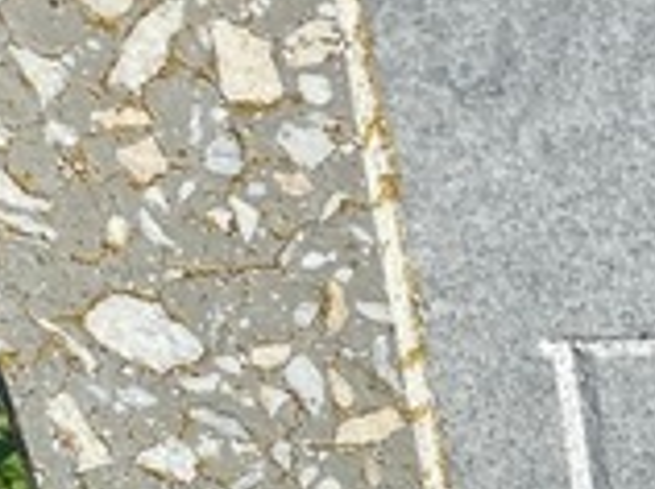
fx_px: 2494
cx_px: 871
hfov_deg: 14.3
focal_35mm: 132
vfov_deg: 10.4
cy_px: 953
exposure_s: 1/2890
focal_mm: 4.25
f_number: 1.8
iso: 32
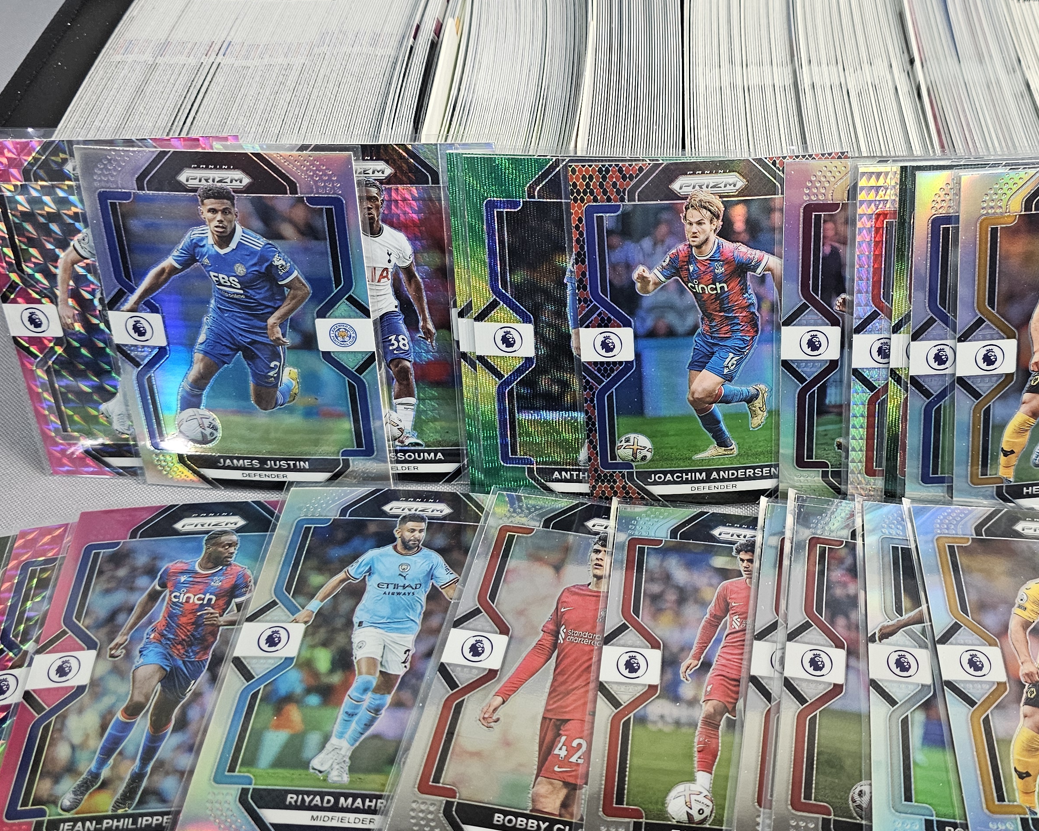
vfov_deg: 39.1
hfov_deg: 47.3
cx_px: 674
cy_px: 362
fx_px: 1169
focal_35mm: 38
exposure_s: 1/120
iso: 250
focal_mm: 6.3
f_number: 1.7
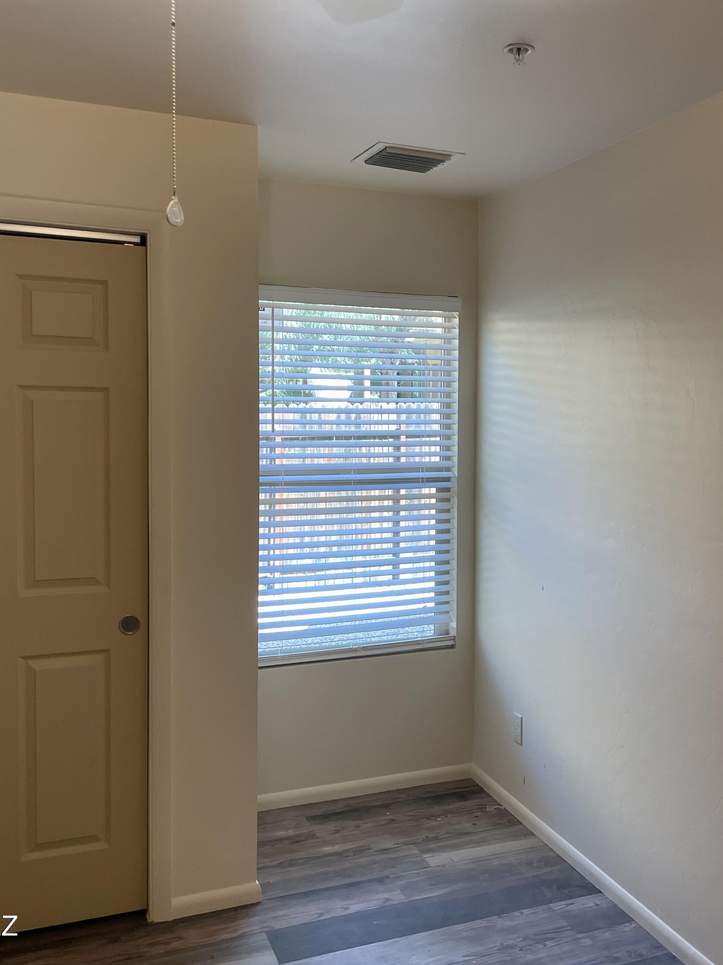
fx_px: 975
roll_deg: -0.7
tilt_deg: -1.8
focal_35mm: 35
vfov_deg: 52.6
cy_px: 484
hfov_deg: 40.3
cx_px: 468
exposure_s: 1/120
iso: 125
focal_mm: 4.2
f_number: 1.6
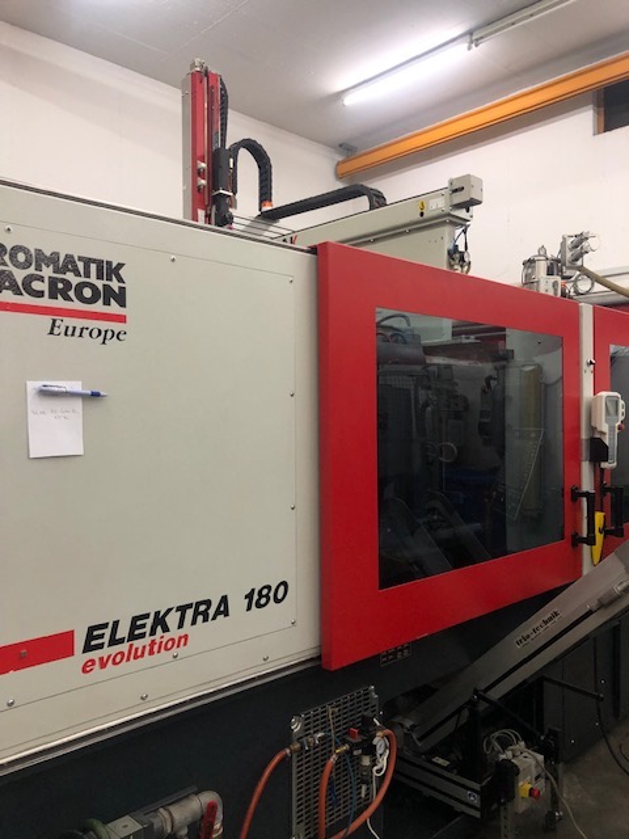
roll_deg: -0.1
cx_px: 314
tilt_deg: -0.8
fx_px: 678
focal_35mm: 28
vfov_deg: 63.4
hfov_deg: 49.7
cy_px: 420
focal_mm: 4
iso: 32
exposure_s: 1/33
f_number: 1.8
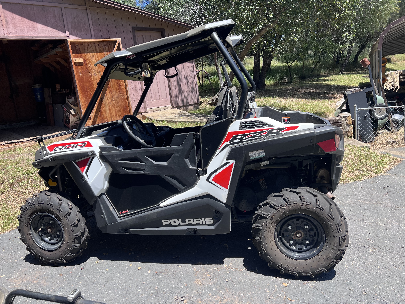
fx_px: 304
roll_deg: +7.7
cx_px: 202
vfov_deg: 53.1
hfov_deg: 67.3
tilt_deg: -10.5
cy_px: 152
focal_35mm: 26
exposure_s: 1/1209
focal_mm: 5.7
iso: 50
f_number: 1.5
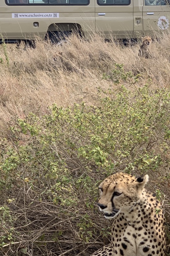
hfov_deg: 15.7
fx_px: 616
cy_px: 126
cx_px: 107
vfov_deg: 23.4
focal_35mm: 87
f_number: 2.4
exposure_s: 1/461
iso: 16
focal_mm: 6
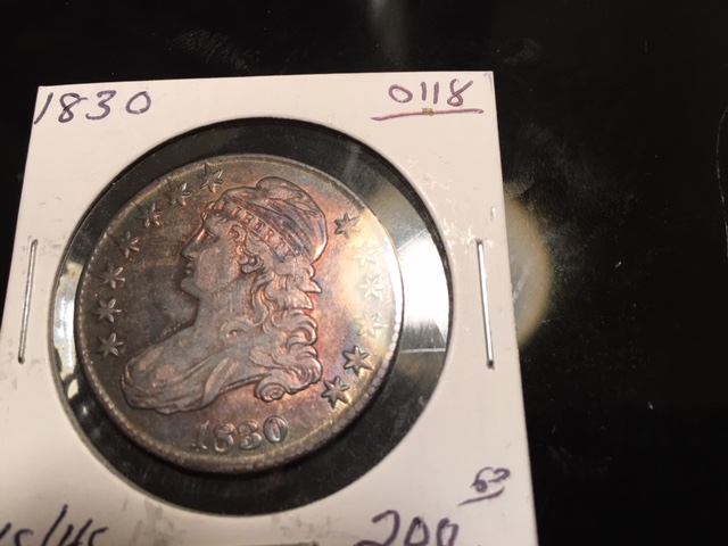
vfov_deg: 48.2
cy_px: 273
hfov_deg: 61.7
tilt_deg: -70.5
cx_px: 364
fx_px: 610
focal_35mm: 29
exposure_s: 1/15
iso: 25
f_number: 2.2
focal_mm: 4.15
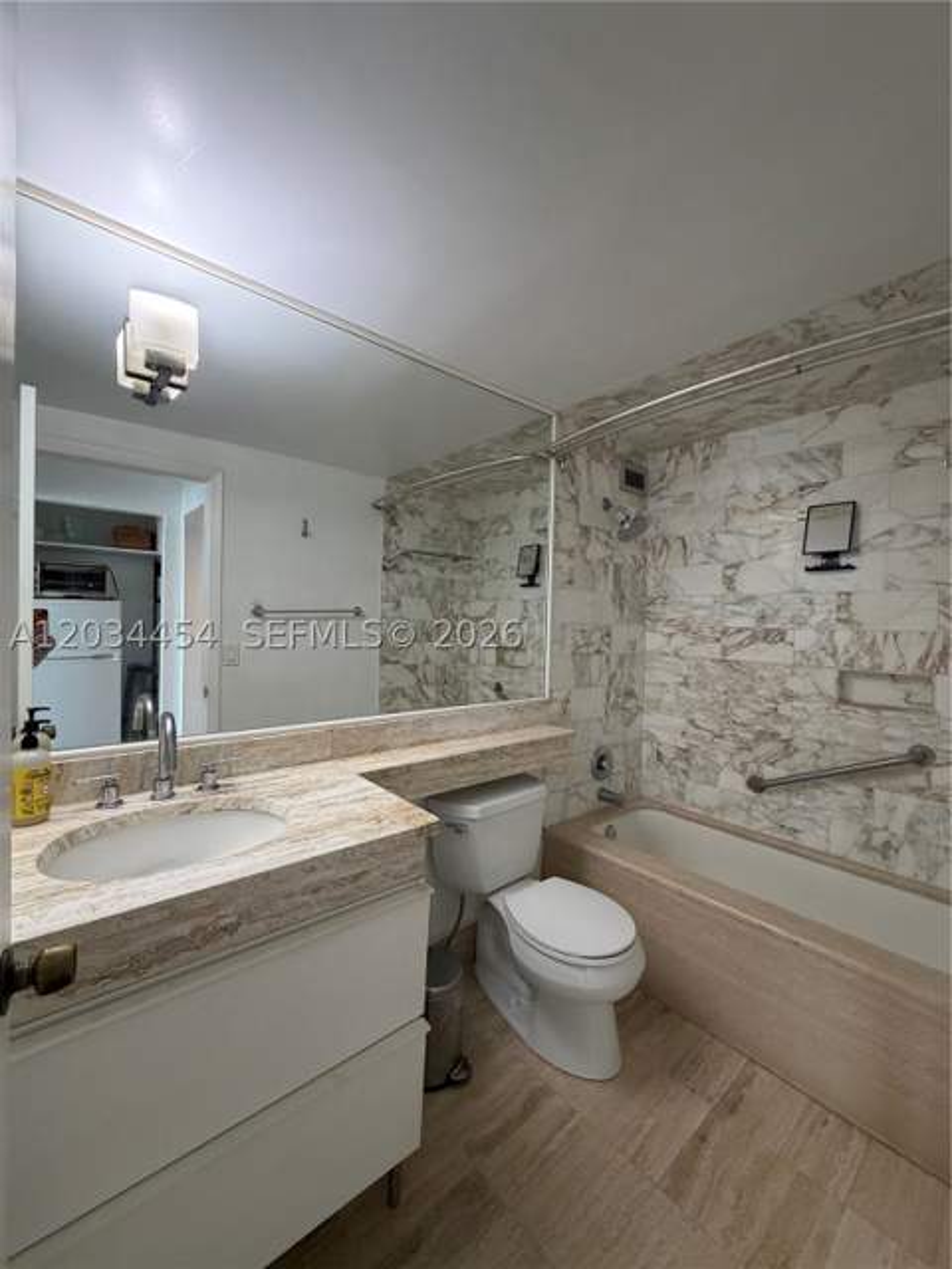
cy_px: 634
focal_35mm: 14
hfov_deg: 85.7
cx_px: 476
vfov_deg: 102.1
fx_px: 513
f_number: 2.2
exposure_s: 1/120
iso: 250
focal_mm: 2.22
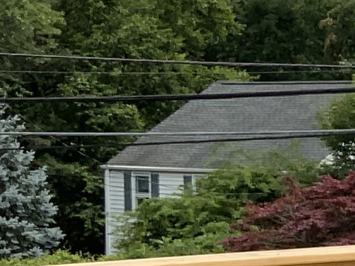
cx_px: 916
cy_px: 203
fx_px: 1763
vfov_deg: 8.6
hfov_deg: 9.8
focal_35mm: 172
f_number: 1.8
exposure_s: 1/1055
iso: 16
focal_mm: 3
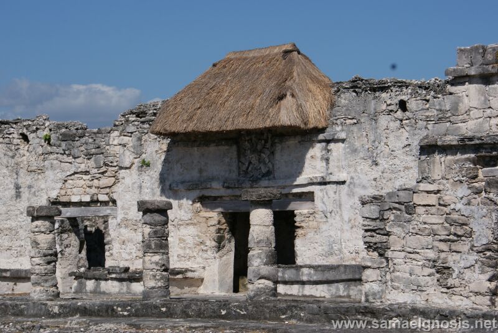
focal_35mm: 105
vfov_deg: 13.1
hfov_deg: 19.4
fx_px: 1454
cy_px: 166
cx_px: 249
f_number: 13
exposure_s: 1/250
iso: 100
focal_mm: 70
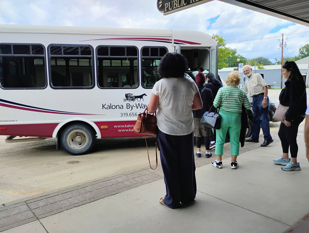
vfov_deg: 49.9
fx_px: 250
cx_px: 154
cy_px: 116
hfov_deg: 63.4
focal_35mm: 28
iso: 100
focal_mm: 4.26
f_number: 1.8
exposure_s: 1/410
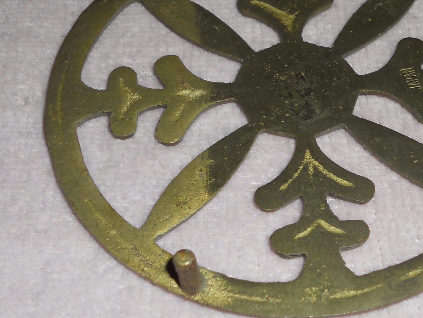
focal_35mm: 68
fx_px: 831
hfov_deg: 28.2
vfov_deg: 21.6
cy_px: 156
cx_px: 313
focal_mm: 5.8
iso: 80
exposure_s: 1/25
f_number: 8.8
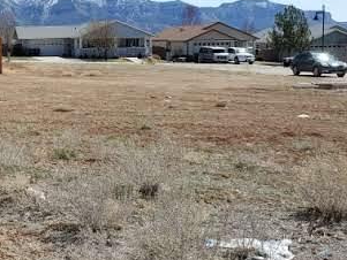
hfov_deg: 25.6
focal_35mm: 69
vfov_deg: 21.3
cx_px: -58
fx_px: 692
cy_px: 106
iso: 50
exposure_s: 1/1565
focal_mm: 4.3
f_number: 2.4
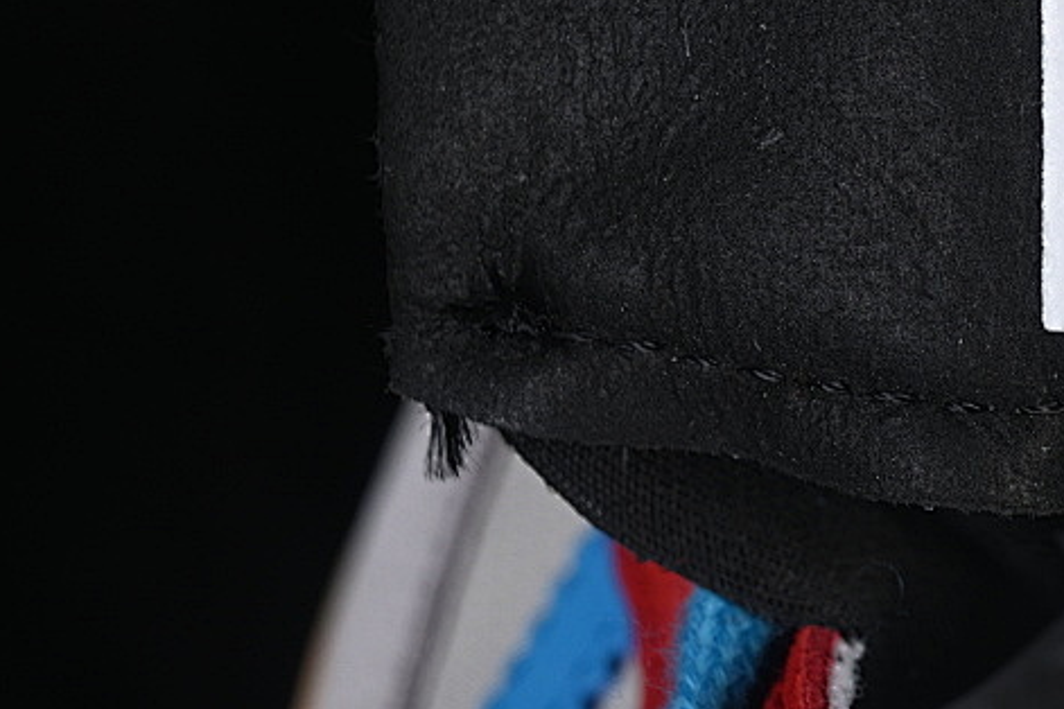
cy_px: 133
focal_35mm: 172
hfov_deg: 11.7
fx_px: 5083
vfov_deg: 8.0
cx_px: 1213
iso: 160
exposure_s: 1/80
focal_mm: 50
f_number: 8
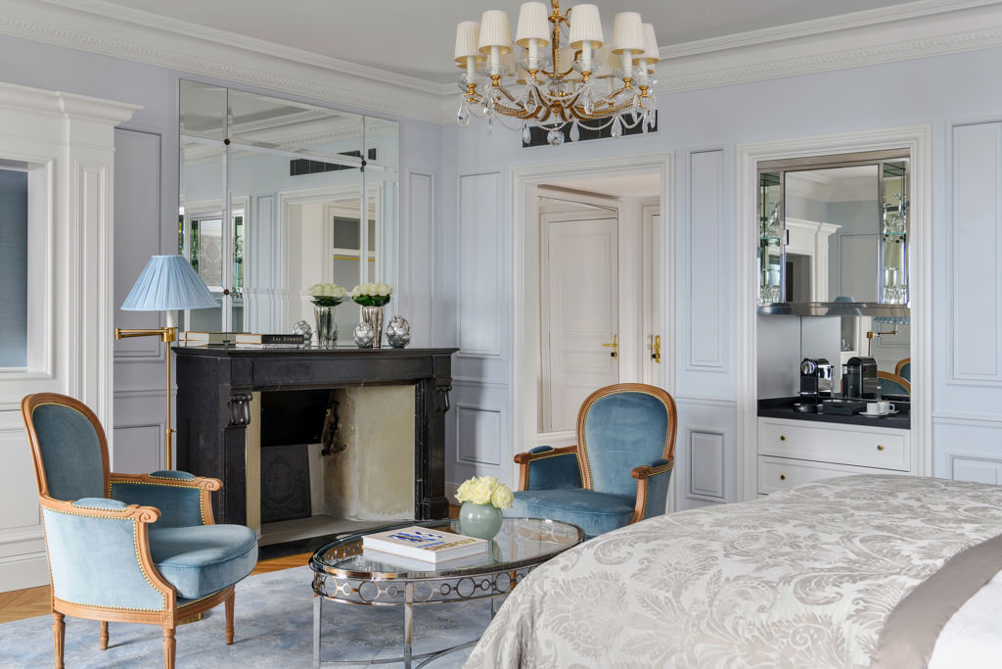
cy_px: 334
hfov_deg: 50.7
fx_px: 1058
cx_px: 501
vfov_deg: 35.1
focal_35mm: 38
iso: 100
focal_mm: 38
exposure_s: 1/1.25
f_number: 13
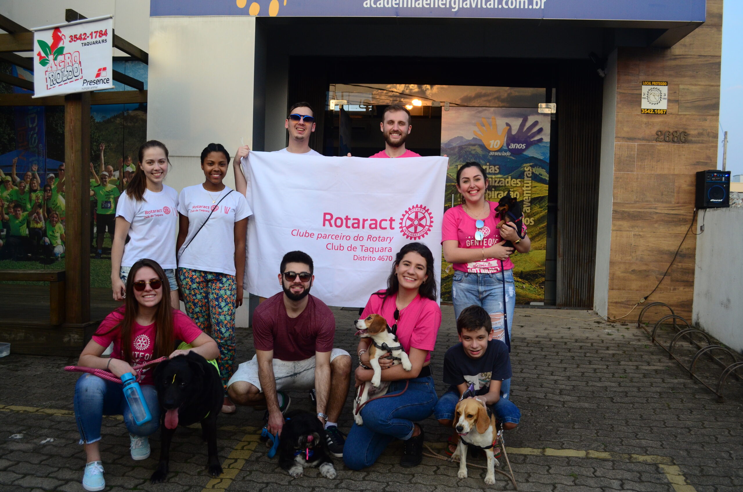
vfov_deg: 36.7
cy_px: 246
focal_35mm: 36
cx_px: 372
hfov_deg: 53.2
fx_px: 742
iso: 800
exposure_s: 1/800
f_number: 5
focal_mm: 24
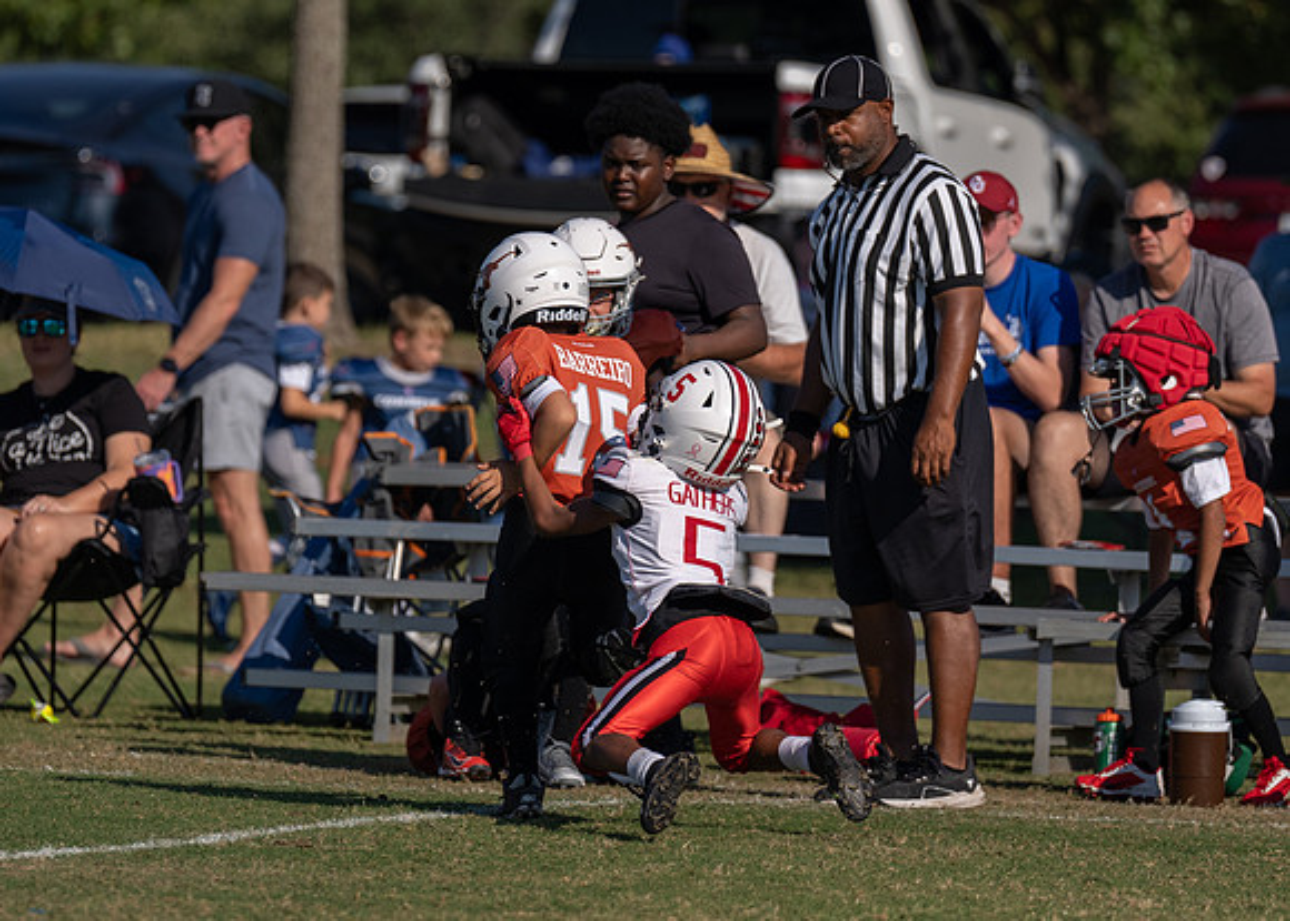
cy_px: 408
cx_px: 527
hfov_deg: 4.9
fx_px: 15062
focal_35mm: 411
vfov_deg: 3.5
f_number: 2.8
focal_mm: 200
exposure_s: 1/4000
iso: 125
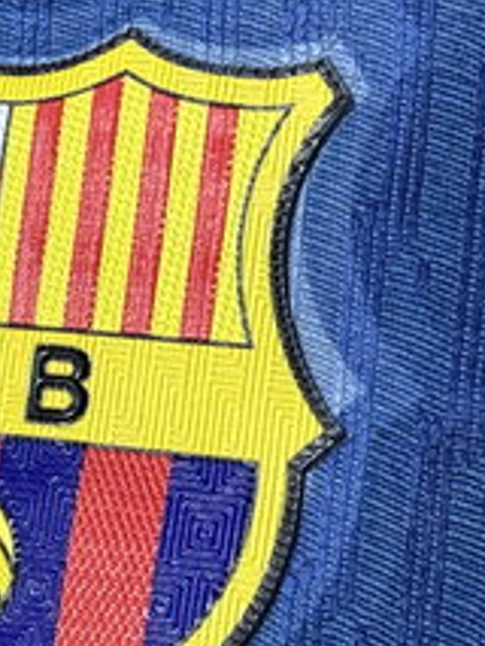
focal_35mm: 130
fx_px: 2426
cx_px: 121
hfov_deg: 11.4
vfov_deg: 15.2
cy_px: 359
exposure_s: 1/33
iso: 200
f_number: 1.6
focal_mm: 5.96
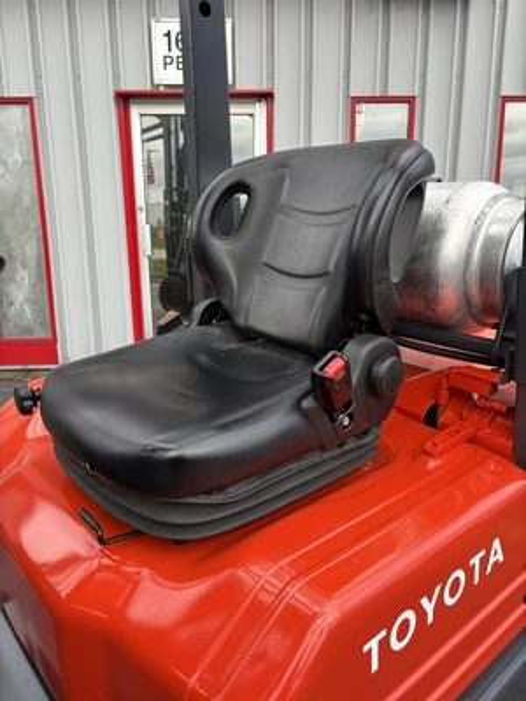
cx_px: 263
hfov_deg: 53.1
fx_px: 527
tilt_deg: -12.7
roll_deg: +1.2
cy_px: 350
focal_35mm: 26
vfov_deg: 67.3
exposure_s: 1/325
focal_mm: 5.96
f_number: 1.6
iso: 40
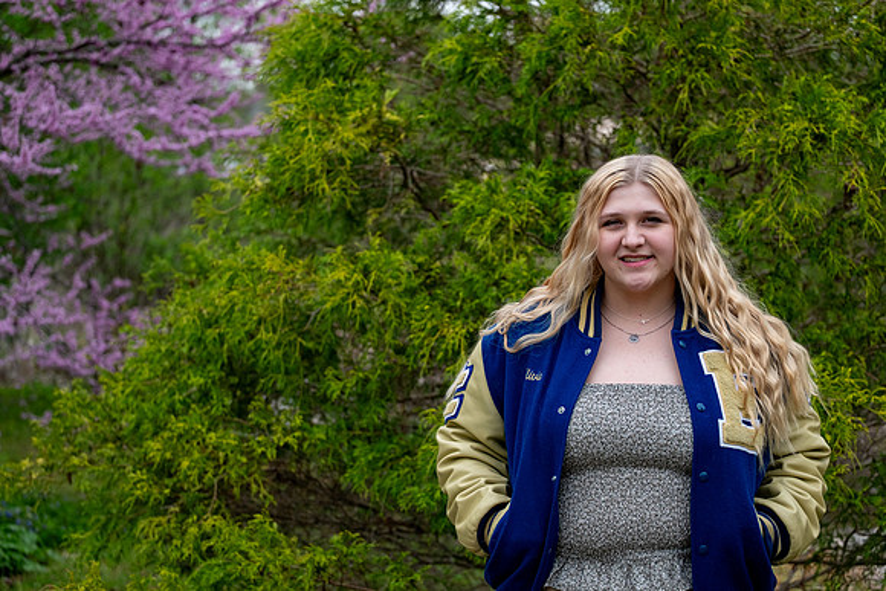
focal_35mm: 75
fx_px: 1846
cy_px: 296
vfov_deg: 18.2
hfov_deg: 27.0
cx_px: 443
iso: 250
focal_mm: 50
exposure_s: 1/500
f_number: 2.8
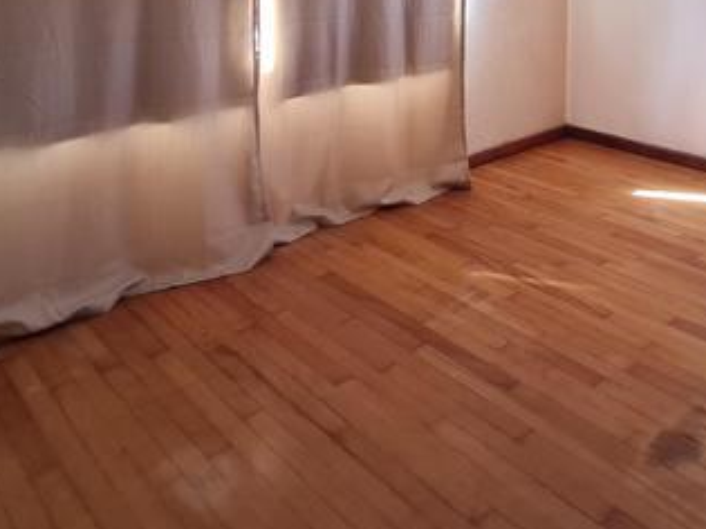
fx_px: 673
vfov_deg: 35.6
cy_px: -74
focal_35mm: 33
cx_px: 524
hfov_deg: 53.0
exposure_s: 1/50
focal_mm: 1.74
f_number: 2.2
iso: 80
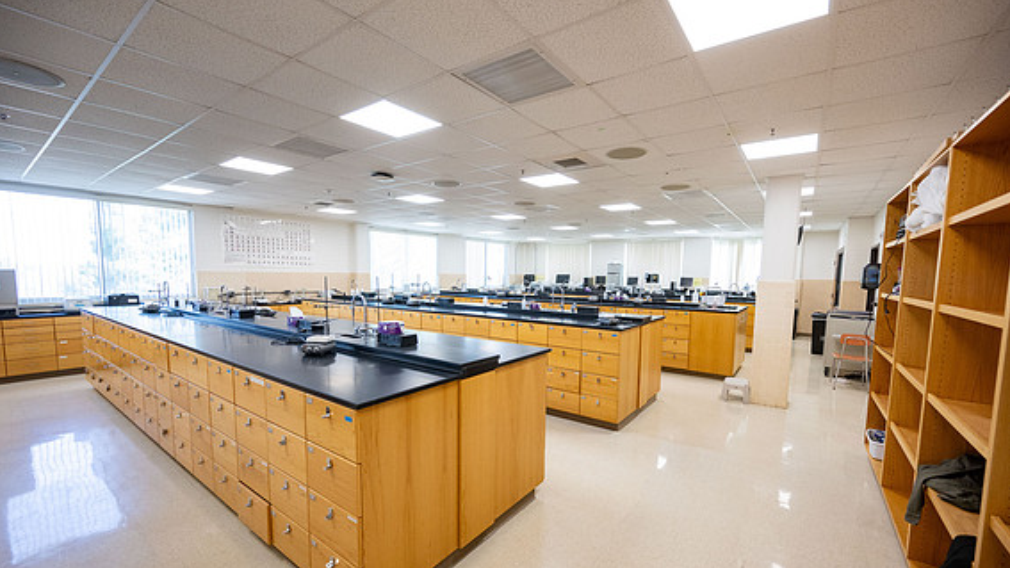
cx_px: 513
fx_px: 402
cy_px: 307
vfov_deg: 70.4
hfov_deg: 103.0
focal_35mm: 15
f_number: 5
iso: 1600
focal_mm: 14
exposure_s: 1/200
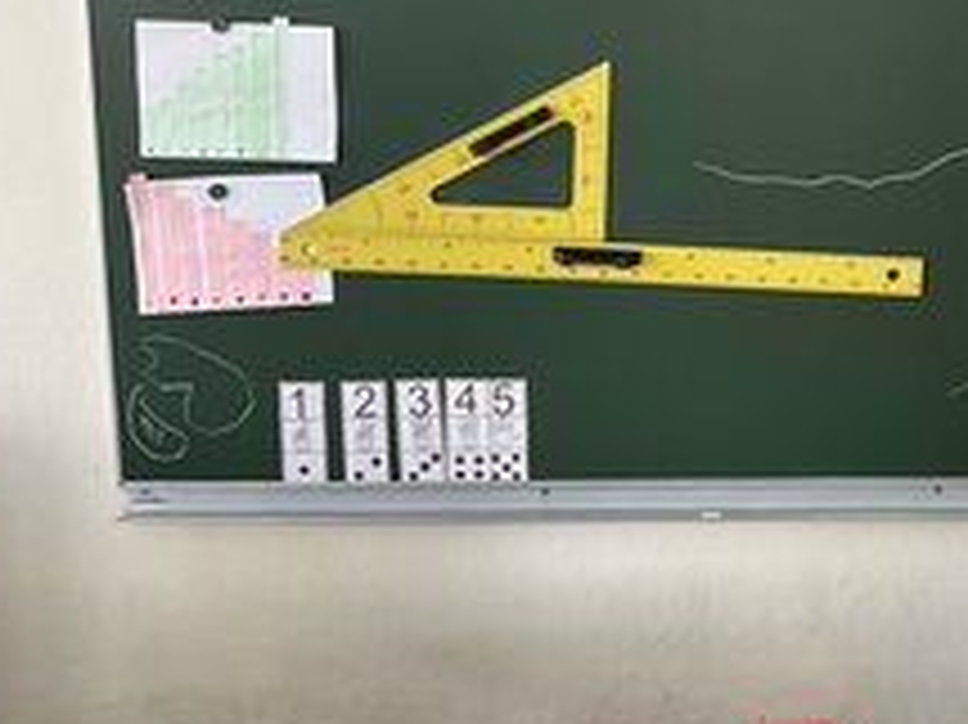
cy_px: 130
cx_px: 765
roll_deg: -0.2
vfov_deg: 26.4
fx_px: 1509
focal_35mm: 54
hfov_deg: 34.5
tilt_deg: -9.2
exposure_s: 1/70
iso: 64
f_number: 1.8
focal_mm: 3
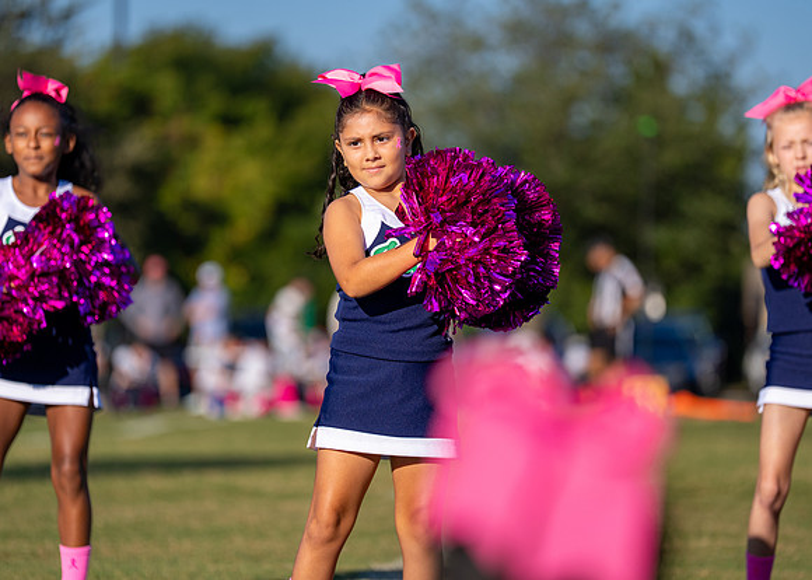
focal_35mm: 199
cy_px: 278
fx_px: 4593
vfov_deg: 7.2
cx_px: 394
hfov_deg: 10.1
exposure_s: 1/4000
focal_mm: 175
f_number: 2.8
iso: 200
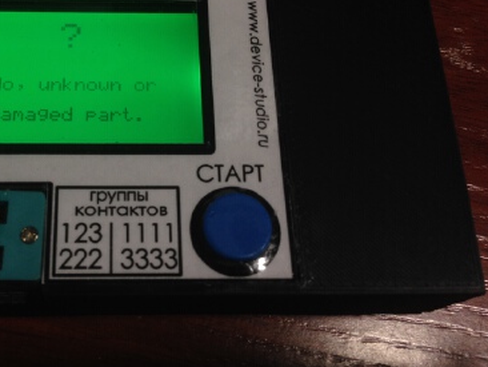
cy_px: 124
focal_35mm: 48
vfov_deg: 30.1
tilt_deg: -68.0
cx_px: 138
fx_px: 677
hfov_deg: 38.9
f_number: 2.4
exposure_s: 1/24
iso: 50
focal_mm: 4.12
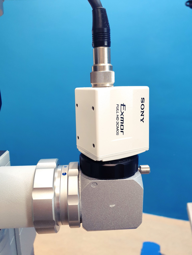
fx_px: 192
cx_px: 96
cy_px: 128
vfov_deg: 67.3
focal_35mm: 26
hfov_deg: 53.1
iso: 320
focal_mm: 4.3
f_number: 2.4
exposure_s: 1/50
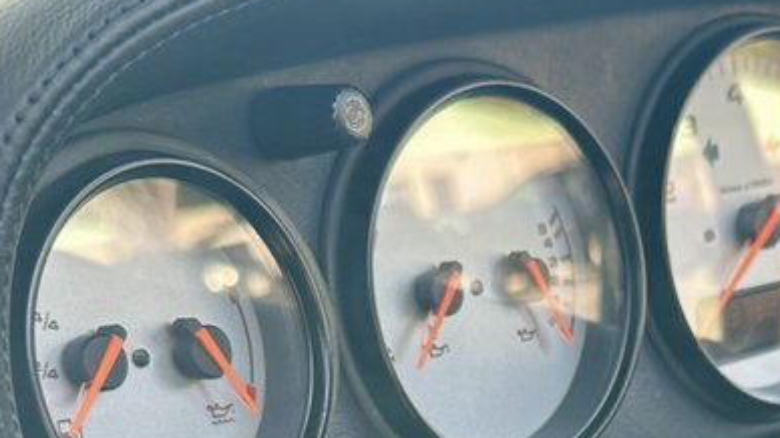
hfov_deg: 29.8
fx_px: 1427
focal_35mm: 69
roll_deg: +4.1
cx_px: 637
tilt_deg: -21.5
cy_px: 619
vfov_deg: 16.2
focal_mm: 6.86
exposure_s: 1/121
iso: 80
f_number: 1.78
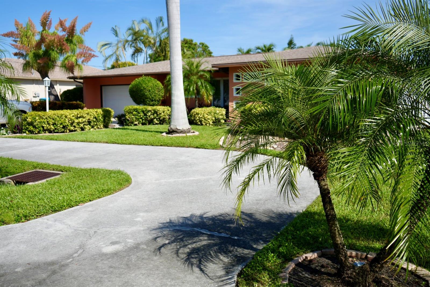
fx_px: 394
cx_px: 215
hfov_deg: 57.2
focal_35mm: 33
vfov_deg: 40.0
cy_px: 144
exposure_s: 1/1000
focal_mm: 33
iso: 100
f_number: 4.5
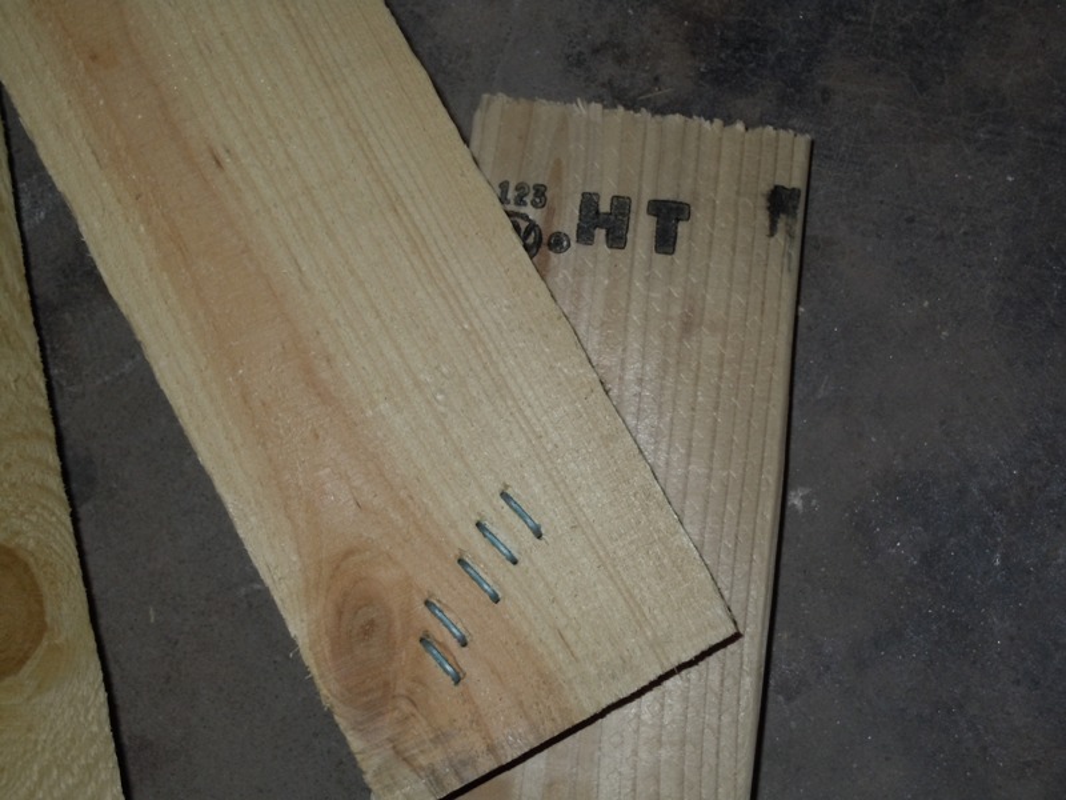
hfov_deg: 35.5
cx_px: 533
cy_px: 400
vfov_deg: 27.0
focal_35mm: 54
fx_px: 1663
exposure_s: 1/30
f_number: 4.9
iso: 160
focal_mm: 9.6
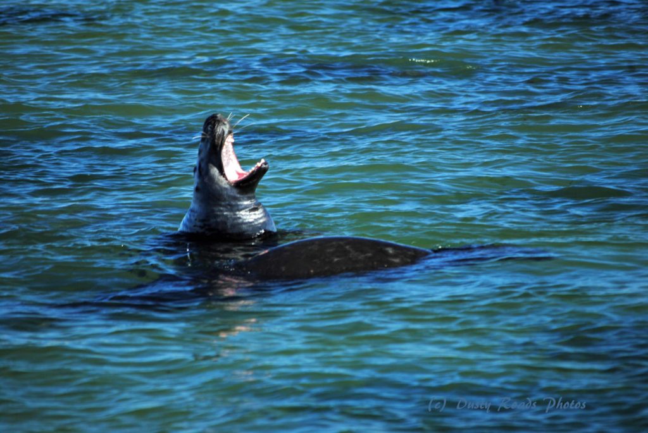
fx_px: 4865
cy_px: 216
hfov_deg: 7.6
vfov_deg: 5.1
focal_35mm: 270
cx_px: 324
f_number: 5.6
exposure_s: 1/125
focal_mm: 180
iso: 100
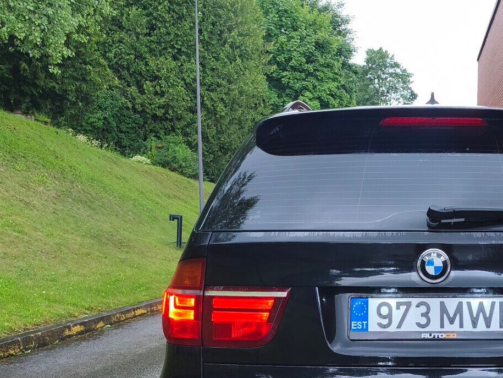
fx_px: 712
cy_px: 334
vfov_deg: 28.6
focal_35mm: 49
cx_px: 432
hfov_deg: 36.9
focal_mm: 6.14
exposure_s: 1/99.9
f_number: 1.65
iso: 200
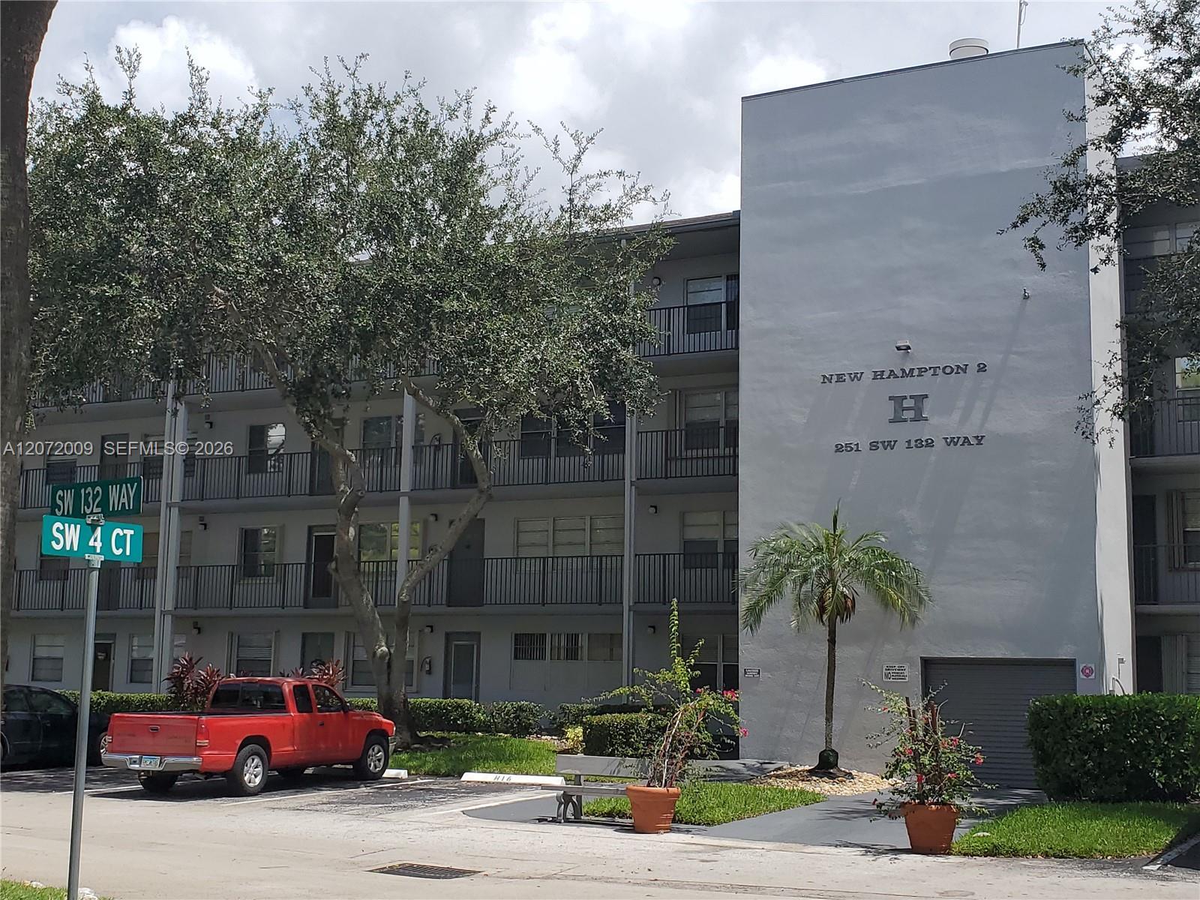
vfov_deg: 53.1
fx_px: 901
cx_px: 600
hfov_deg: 67.3
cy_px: 450
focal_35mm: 26
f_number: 2.4
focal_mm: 4.3
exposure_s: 1/1930
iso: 50
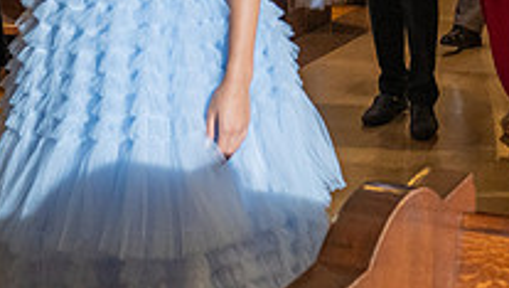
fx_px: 1378
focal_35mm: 102
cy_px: -106
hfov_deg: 20.6
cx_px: 421
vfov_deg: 11.5
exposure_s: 1/160
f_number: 4.5
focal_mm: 24
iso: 1000
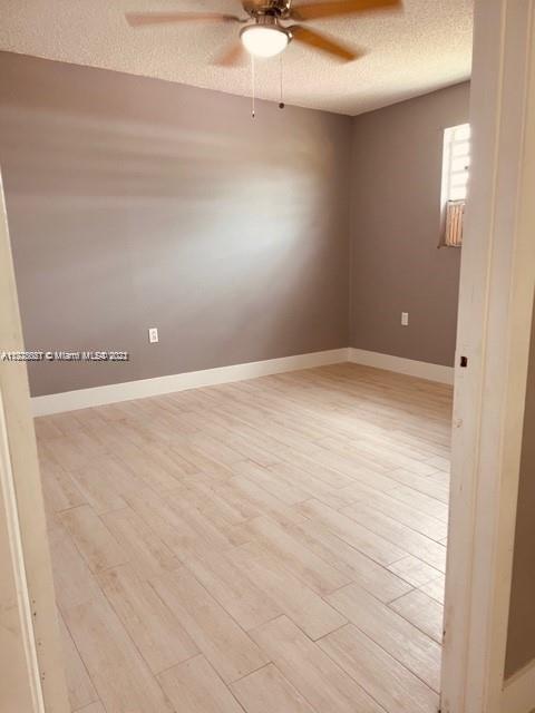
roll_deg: +0.8
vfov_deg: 67.3
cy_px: 356
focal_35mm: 26
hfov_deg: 53.1
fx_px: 536
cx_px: 268
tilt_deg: -13.4
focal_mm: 4.2
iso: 80
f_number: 1.6
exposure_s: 1/60
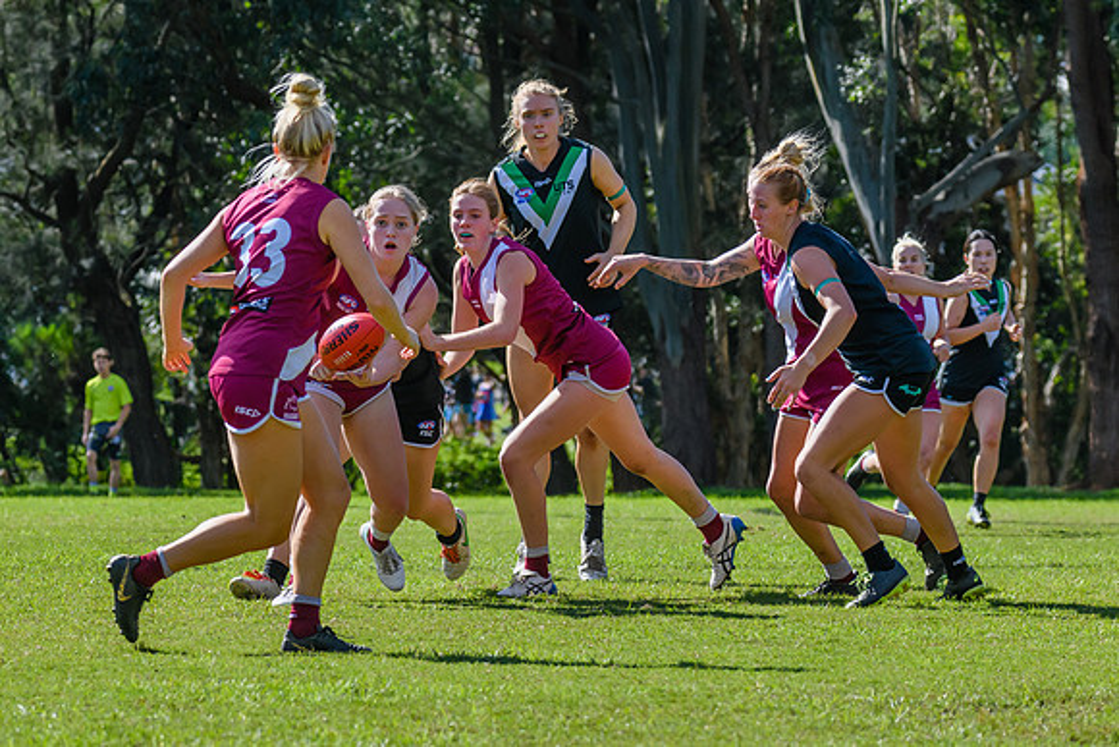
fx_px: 9886
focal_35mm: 318
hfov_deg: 6.5
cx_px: 464
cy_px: 386
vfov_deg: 4.3
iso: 800
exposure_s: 1/1250
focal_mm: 190
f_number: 8
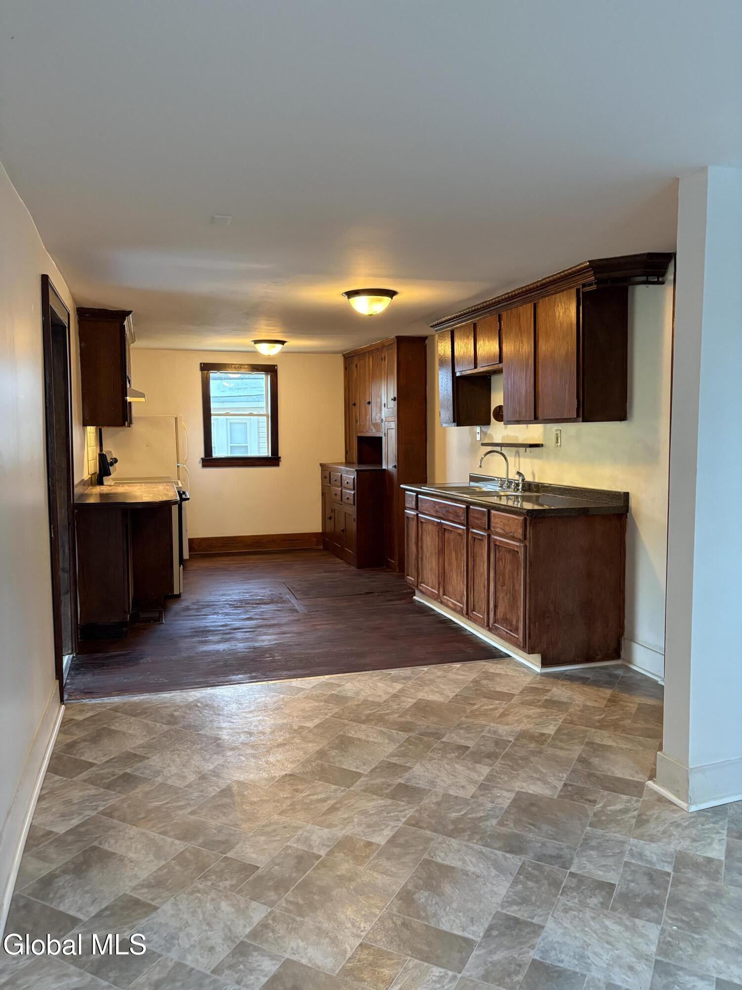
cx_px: 371
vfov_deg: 67.3
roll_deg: -0.4
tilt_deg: -4.0
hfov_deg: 53.1
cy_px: 495
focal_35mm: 26
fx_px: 743
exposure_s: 1/60
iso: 320
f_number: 1.6
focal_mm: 5.96
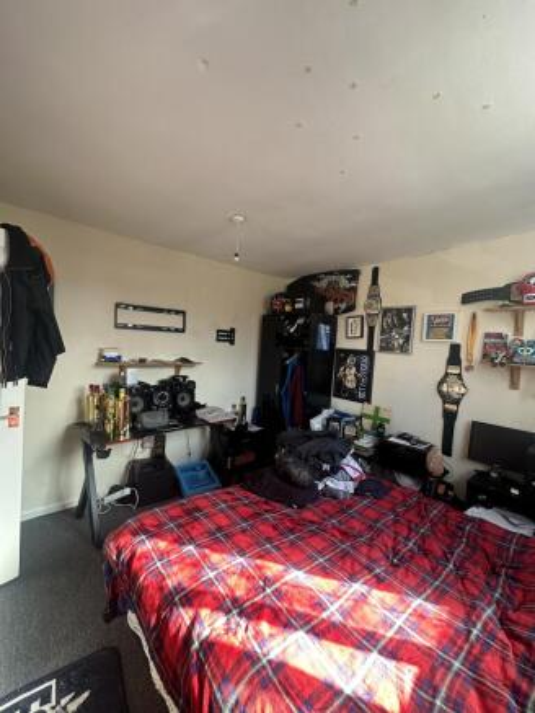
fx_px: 288
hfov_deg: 85.7
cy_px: 356
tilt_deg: -1.7
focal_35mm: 14
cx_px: 268
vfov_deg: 102.0
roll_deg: -2.6
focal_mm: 2.22
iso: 125
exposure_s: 1/99
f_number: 2.2
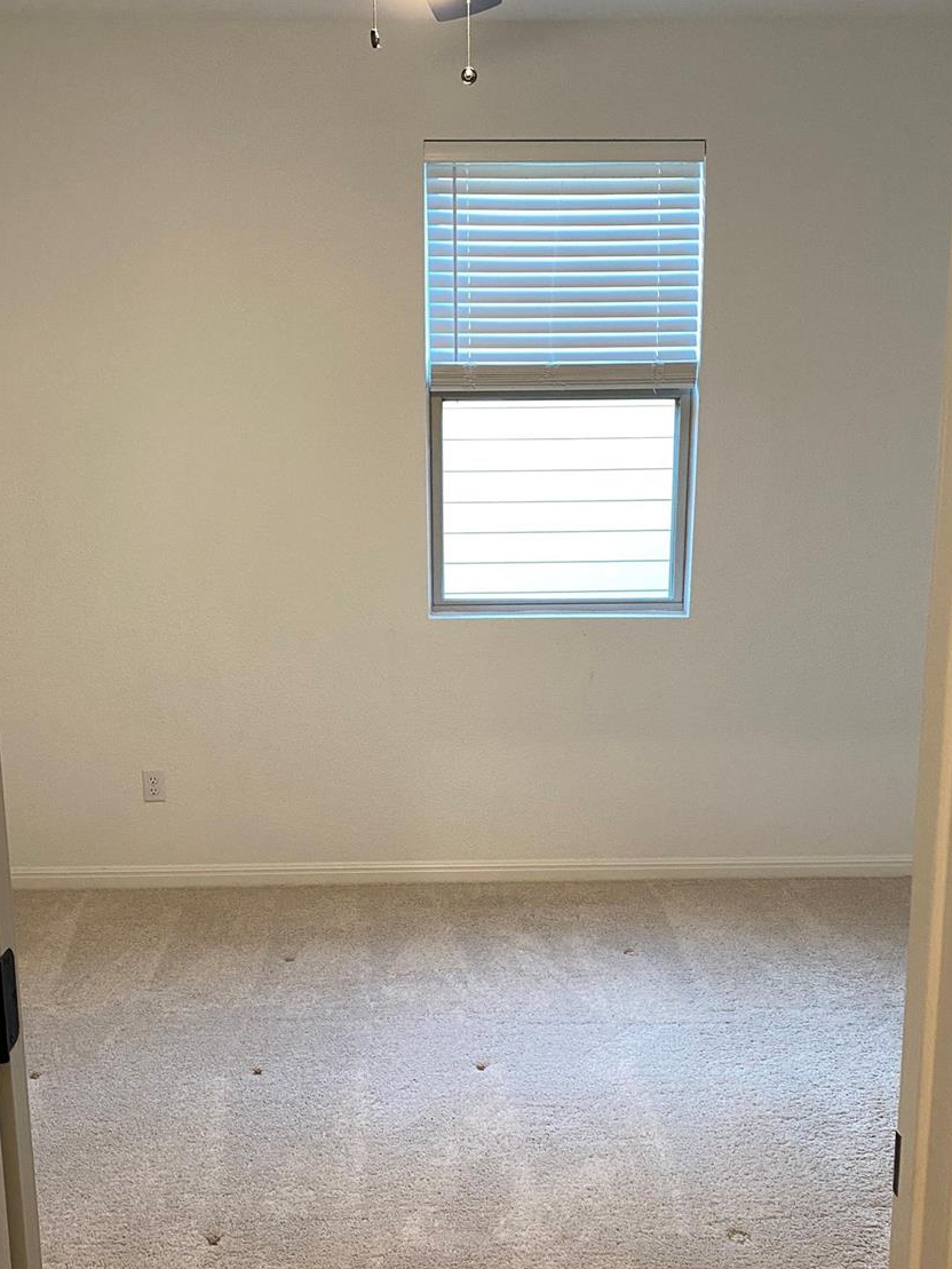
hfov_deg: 39.7
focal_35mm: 36
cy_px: 706
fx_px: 1320
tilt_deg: -11.1
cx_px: 479
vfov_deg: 51.2
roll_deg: -0.1
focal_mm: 4.25
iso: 100
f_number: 1.8
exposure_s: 1/60
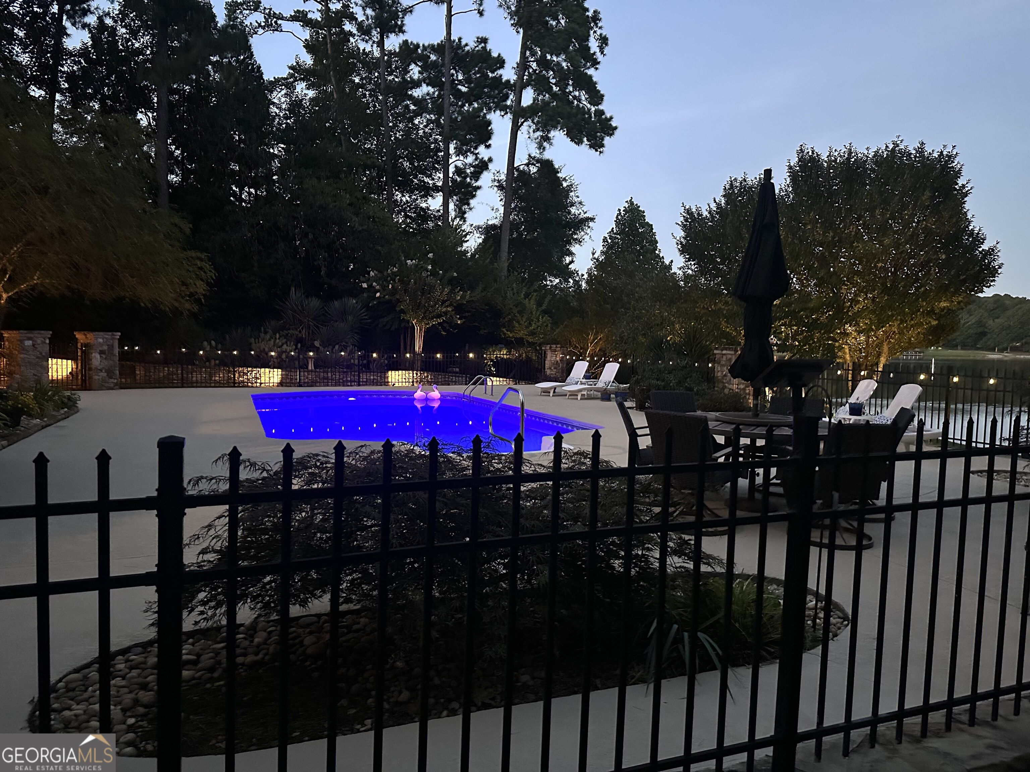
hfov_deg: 71.6
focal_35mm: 24
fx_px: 714
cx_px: 515
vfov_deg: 56.8
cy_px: 386
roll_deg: -1.1
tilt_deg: -2.9
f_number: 1.78
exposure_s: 1/30
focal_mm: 6.86
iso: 2000
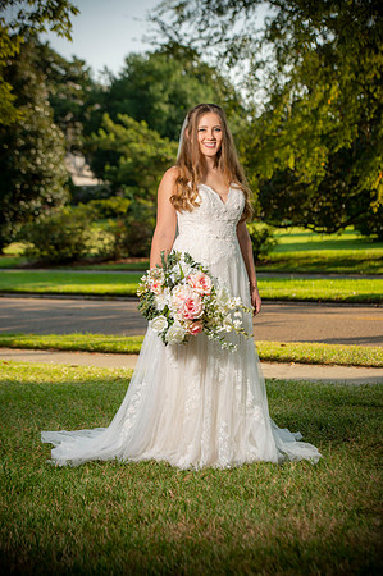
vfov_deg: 22.6
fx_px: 1439
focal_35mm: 90
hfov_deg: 15.2
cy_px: 288
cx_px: 192
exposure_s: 1/250
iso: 100
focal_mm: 90
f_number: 5.6
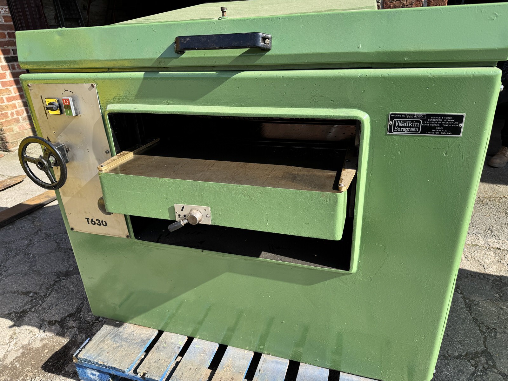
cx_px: 254
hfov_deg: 71.6
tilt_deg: -22.9
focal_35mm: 24
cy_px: 190
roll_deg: +3.6
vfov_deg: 56.8
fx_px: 352
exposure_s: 1/1366
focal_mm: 6.76
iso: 80
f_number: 1.78
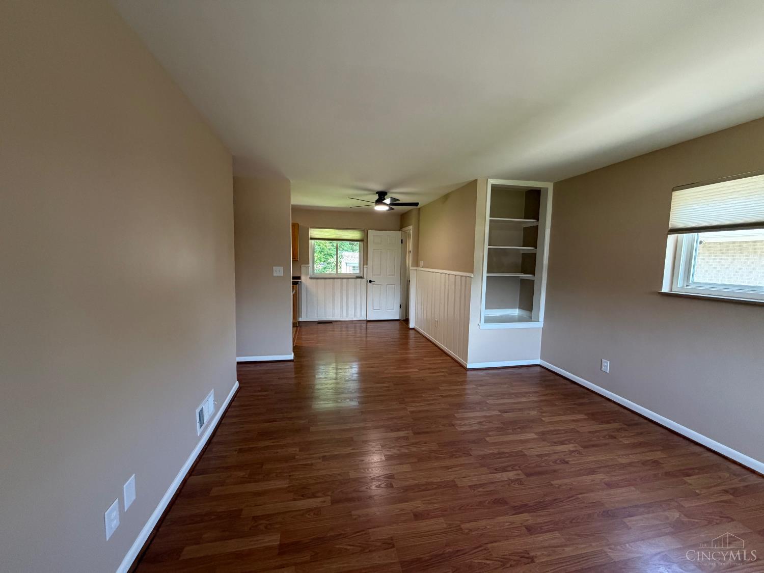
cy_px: 286
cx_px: 382
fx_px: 309
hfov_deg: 102.1
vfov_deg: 85.7
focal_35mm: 14
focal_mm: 2.22
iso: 250
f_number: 2.2
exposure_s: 1/121
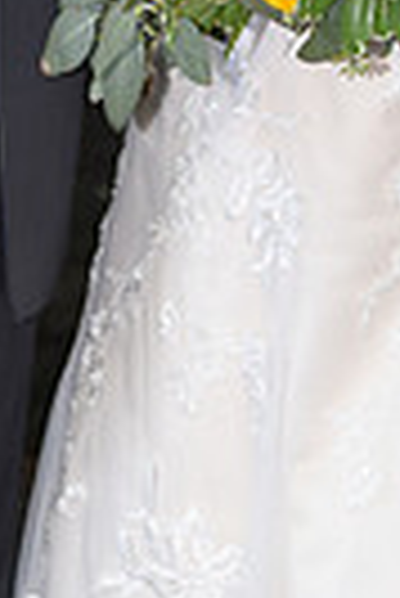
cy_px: -346
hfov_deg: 3.2
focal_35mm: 426
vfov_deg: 4.8
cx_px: 124
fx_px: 7081
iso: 500
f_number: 4.5
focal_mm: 98
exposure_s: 1/200
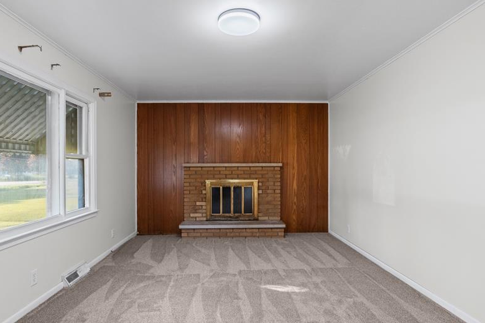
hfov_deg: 81.1
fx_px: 283
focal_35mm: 21
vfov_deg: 59.4
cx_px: 227
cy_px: 177
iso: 6400
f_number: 4
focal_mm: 16
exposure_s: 1/125
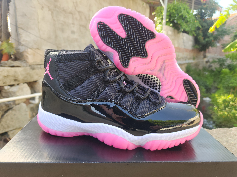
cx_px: 118
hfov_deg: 73.9
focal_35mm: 23
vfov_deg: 58.9
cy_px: 88
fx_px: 157
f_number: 1.8
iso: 20
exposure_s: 1/100
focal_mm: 5.4
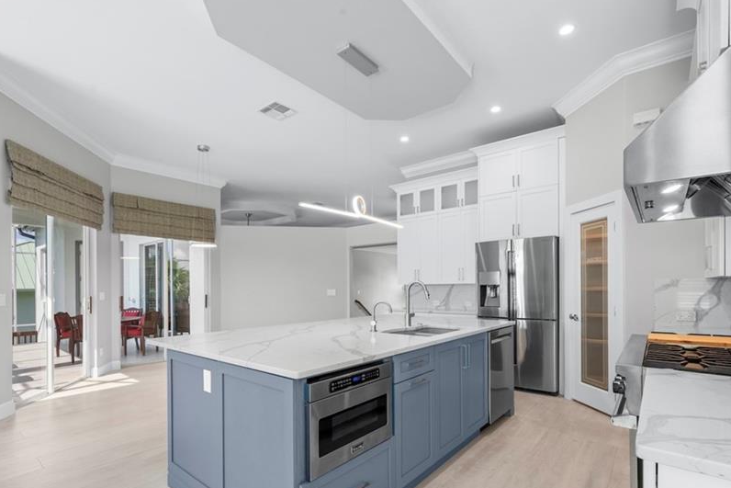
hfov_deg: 89.9
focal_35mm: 18
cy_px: 286
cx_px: 343
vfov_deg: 66.9
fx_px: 366
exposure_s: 1/5
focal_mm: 14
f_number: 11
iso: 400
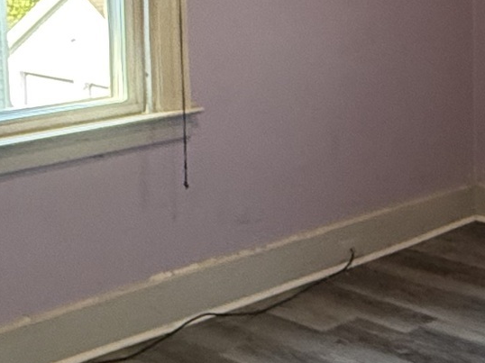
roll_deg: -0.7
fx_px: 1120
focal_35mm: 80
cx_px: 586
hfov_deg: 22.5
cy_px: 26
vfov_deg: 18.1
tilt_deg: -7.0
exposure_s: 1/120
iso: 320
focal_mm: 2.22
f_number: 2.2
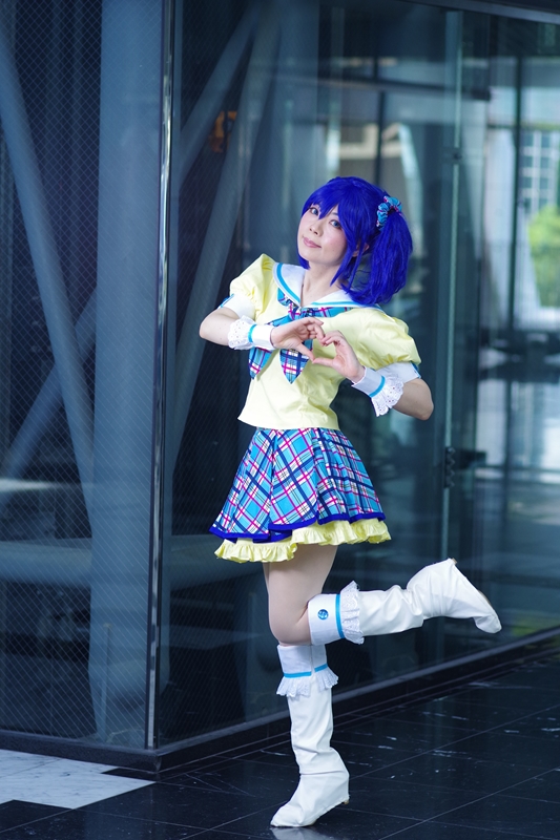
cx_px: 280
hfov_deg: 11.9
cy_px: 420
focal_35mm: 116
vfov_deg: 17.7
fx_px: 2696
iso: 400
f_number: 2.8
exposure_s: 1/160
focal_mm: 77
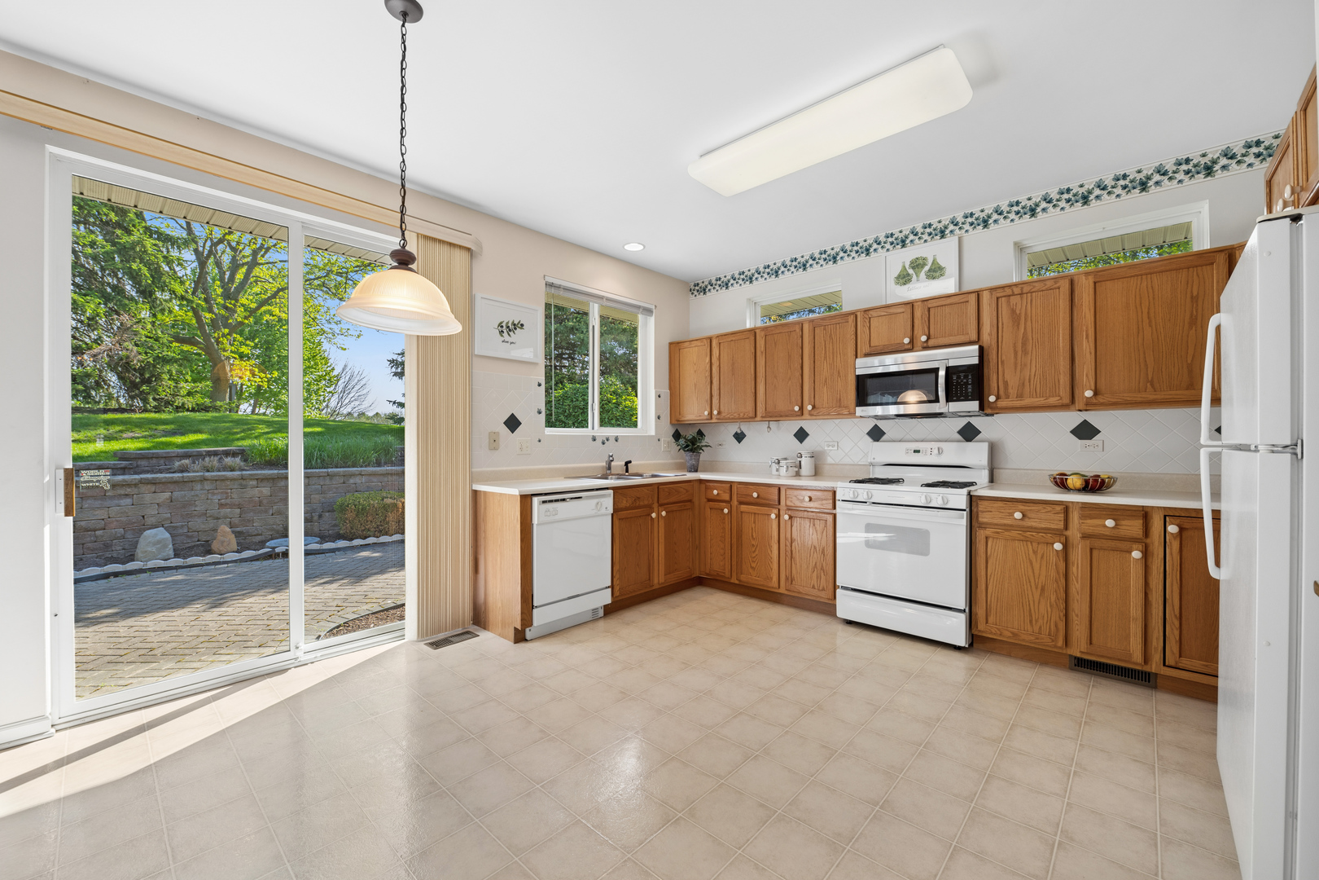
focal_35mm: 14
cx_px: 660
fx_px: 513
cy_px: 440
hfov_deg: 104.3
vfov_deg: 81.2
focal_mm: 14
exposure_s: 1/50
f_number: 8
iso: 200
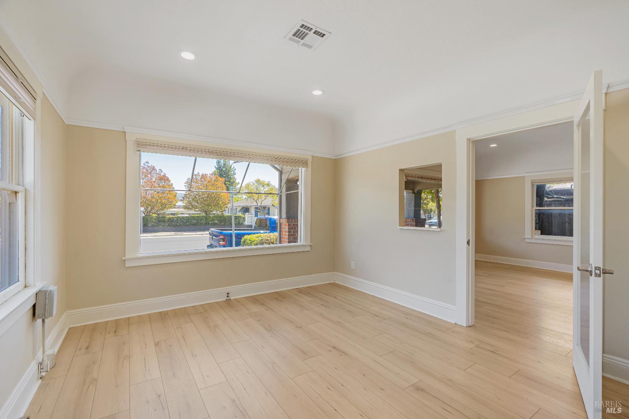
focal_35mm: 16
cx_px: 314
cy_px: 210
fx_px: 280
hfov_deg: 96.7
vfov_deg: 73.7
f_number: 8
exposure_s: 1/20
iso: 100
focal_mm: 16
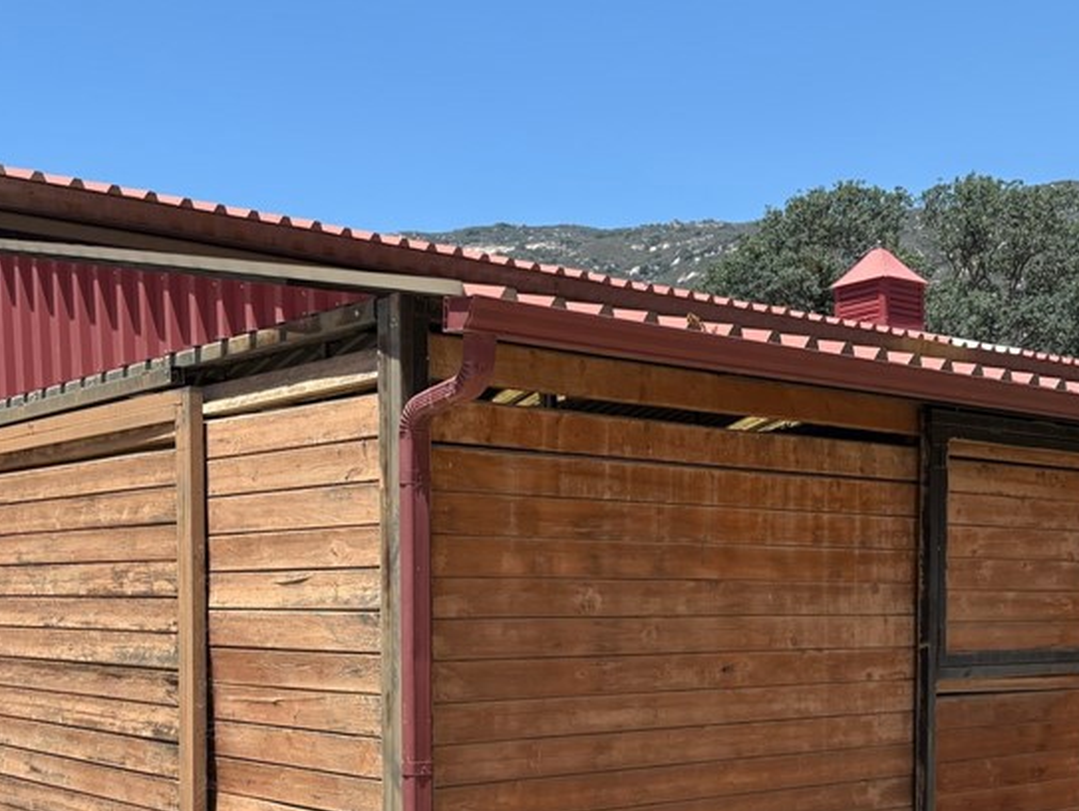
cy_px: 662
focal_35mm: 49
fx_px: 1528
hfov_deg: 38.9
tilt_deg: -2.5
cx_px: 495
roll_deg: +0.5
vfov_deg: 29.0
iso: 50
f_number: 1.6
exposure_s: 1/2538
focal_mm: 5.96
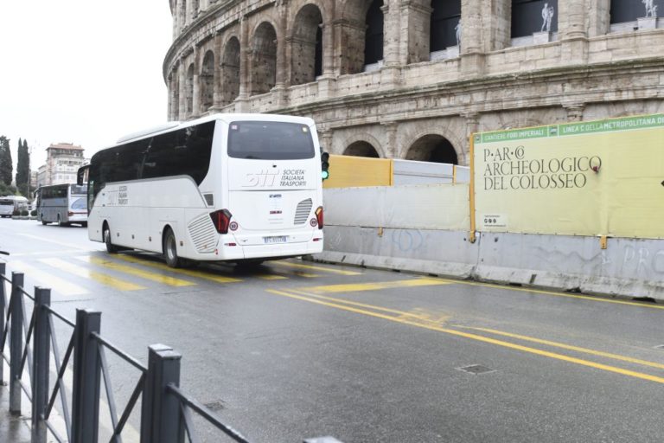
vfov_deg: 36.9
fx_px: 664
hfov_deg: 53.1
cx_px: 332
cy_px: 222
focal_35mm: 36
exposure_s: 1/250
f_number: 4.5
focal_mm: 24
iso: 500
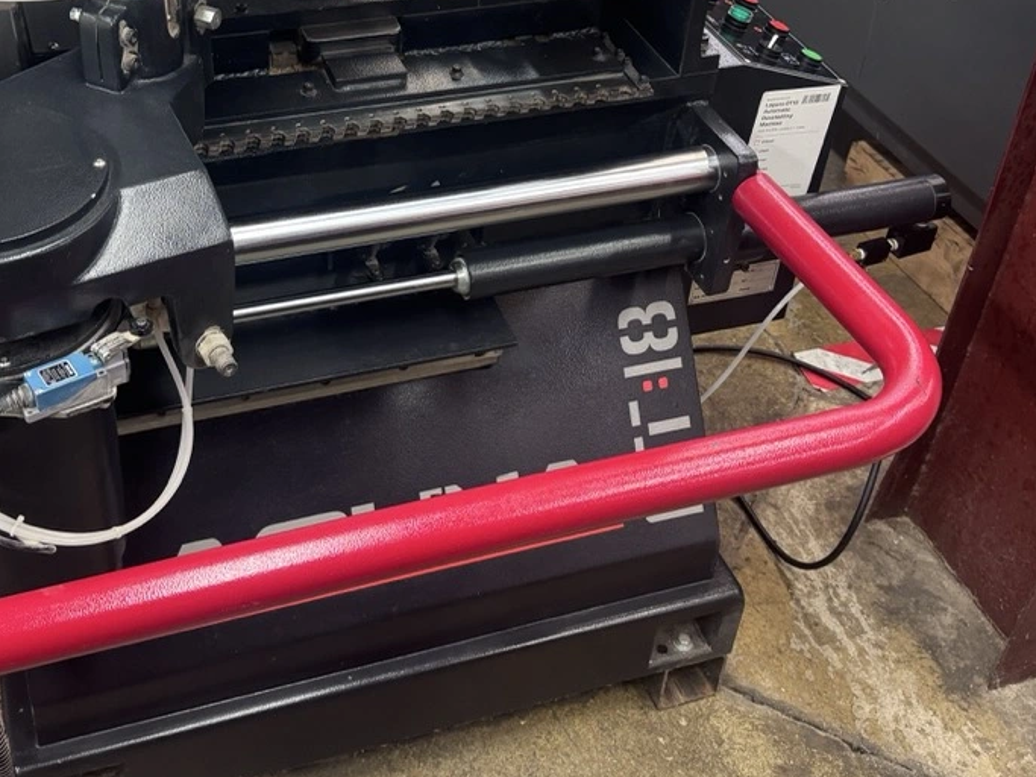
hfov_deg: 41.9
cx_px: 411
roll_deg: -3.3
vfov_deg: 31.6
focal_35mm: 45
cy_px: 199
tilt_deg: -36.3
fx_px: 1347
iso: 200
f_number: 1.78
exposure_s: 1/60
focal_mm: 6.76
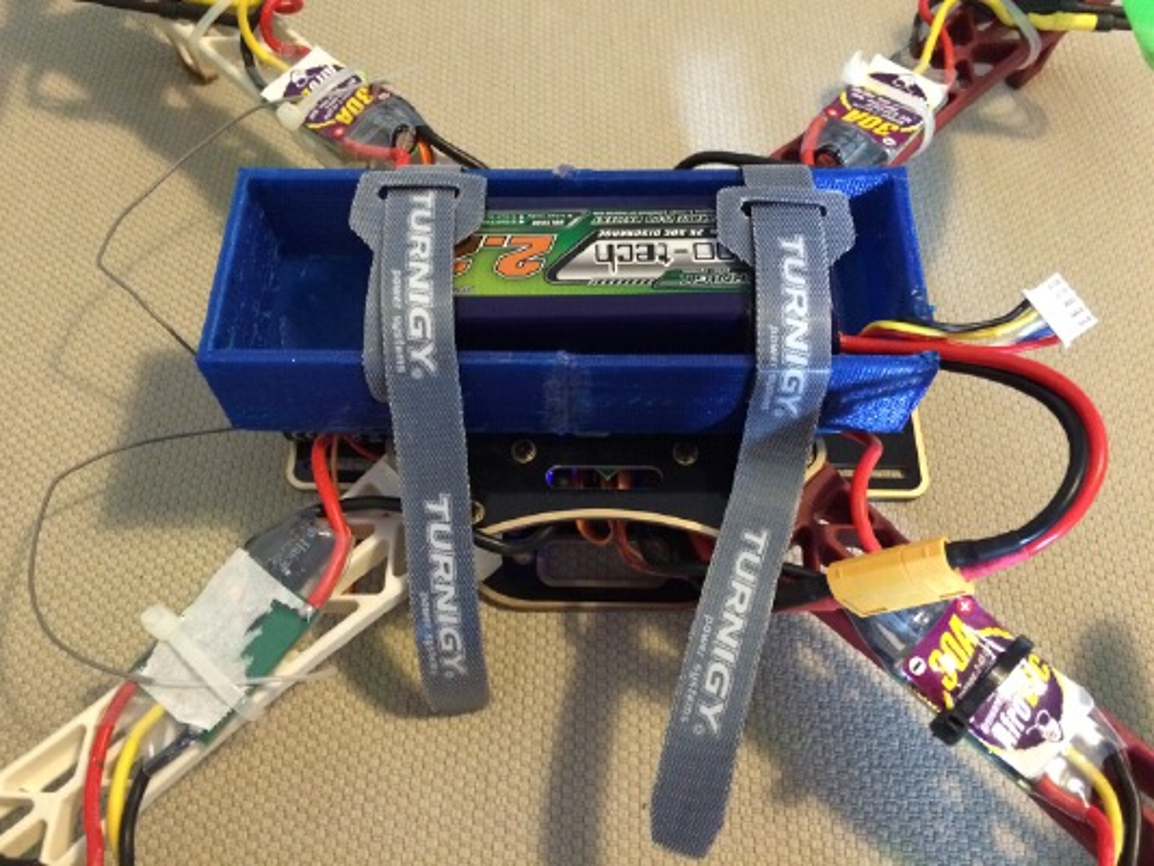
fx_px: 967
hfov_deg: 61.6
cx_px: 577
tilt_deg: -59.8
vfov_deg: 48.2
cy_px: 433
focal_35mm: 29
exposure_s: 1/15
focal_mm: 4.15
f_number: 2.2
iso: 400
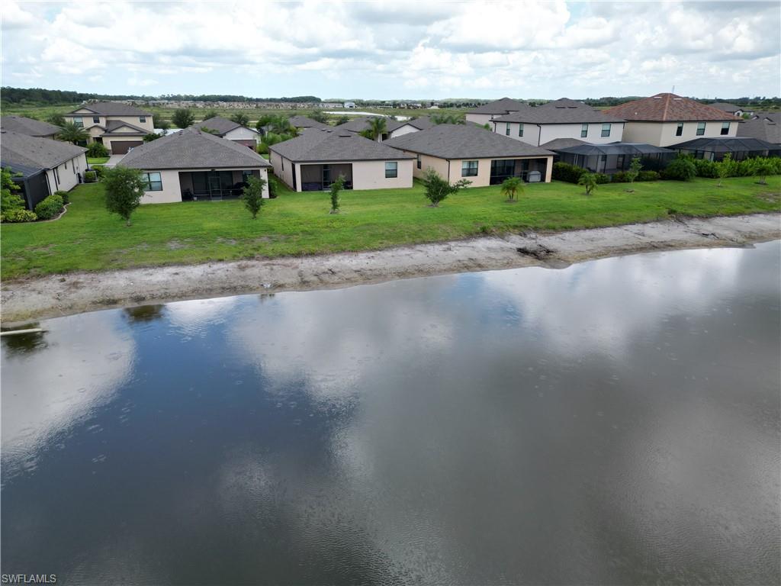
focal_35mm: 24
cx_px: 390
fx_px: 541
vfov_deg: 56.8
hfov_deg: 71.6
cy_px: 293
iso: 150
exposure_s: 1/2000
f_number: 1.7
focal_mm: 6.72
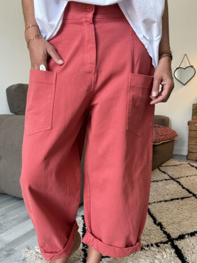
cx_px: 98
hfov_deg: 46.8
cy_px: 132
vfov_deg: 60.0
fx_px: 228
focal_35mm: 30
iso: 125
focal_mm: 2.69
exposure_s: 1/60
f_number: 1.9
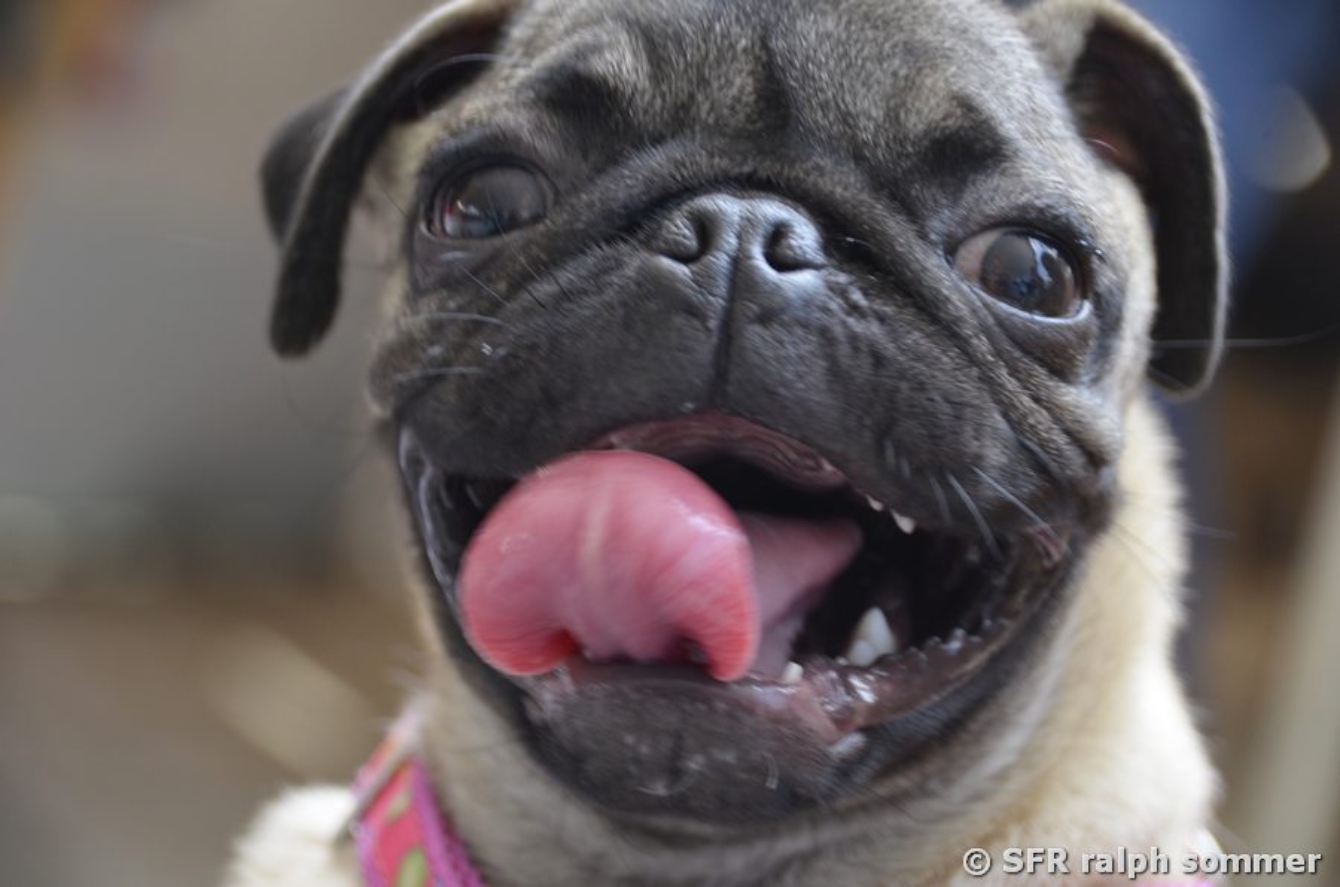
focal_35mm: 135
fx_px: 5014
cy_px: 444
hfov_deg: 15.2
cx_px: 670
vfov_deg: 10.1
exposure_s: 1/125
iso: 360
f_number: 5.6
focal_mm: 90
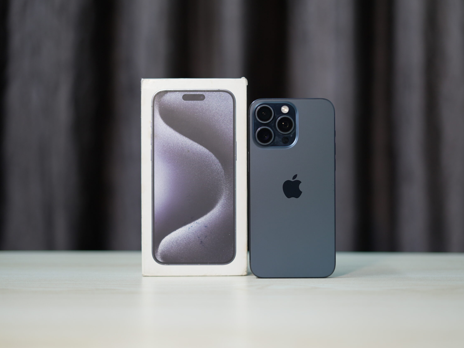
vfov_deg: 26.6
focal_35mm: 55
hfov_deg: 34.9
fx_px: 737
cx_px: 251
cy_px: 174
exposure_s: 1/100
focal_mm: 50
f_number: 2
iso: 320
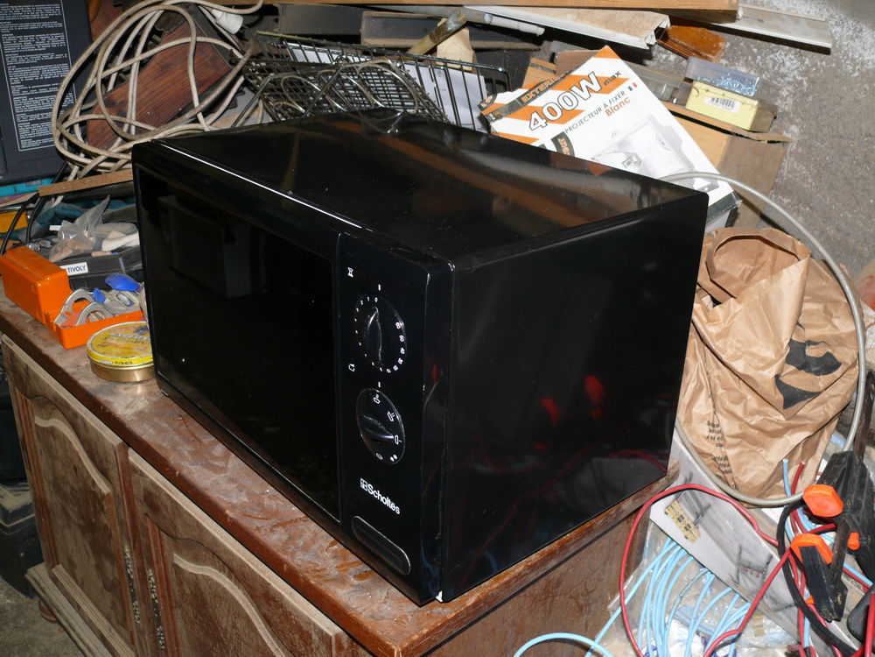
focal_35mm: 35
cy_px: 328
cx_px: 438
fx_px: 885
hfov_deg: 52.6
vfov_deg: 40.7
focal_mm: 7.4
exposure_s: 1/30
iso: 100
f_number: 2.8
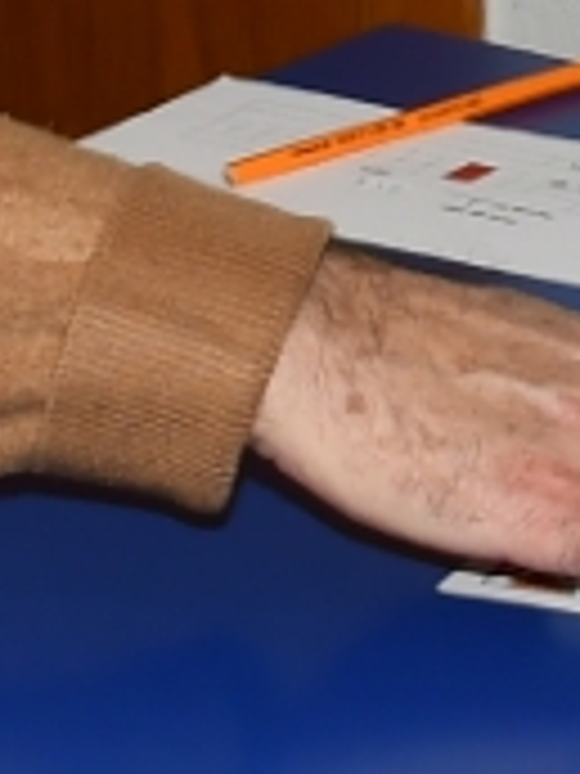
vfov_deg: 6.0
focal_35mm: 322
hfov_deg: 4.6
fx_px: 7194
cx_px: 713
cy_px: -587
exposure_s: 1/60
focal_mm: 20
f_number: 7.1
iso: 200
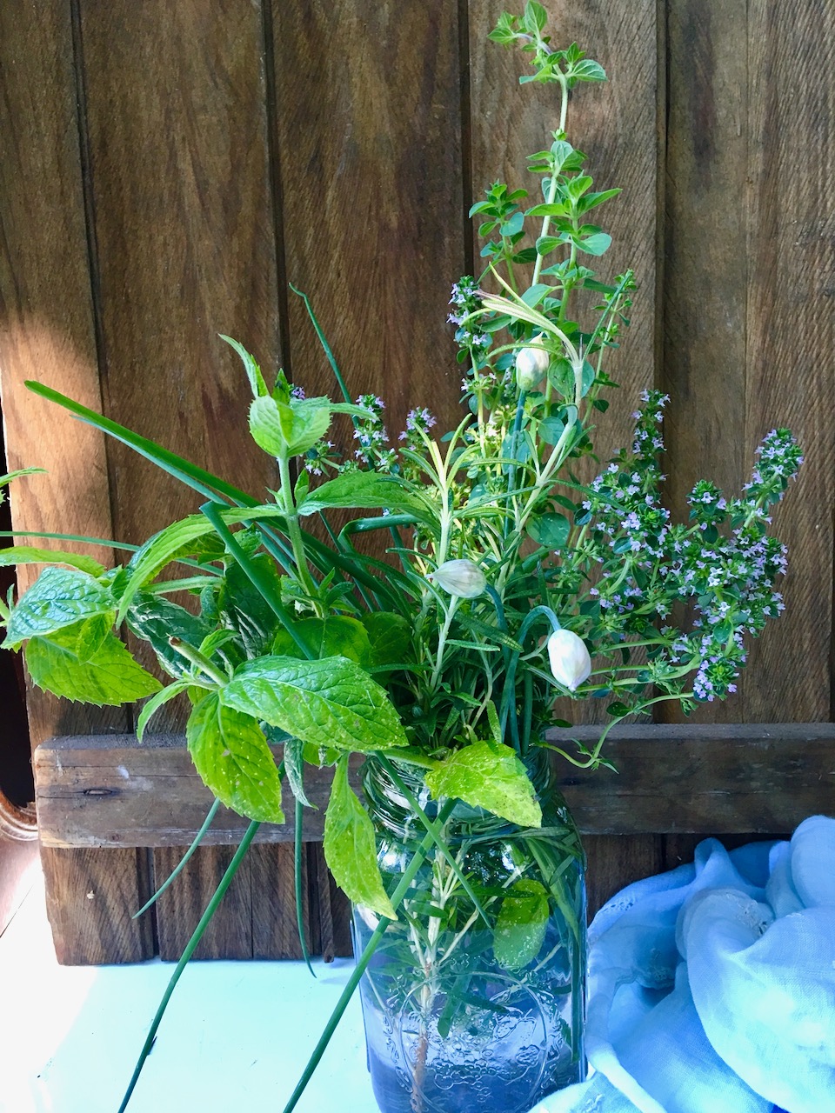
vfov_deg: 61.7
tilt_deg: -20.5
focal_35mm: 29
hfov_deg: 48.2
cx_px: 418
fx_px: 933
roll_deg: -0.4
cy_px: 556
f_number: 2.2
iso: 25
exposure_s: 1/15
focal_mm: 4.15
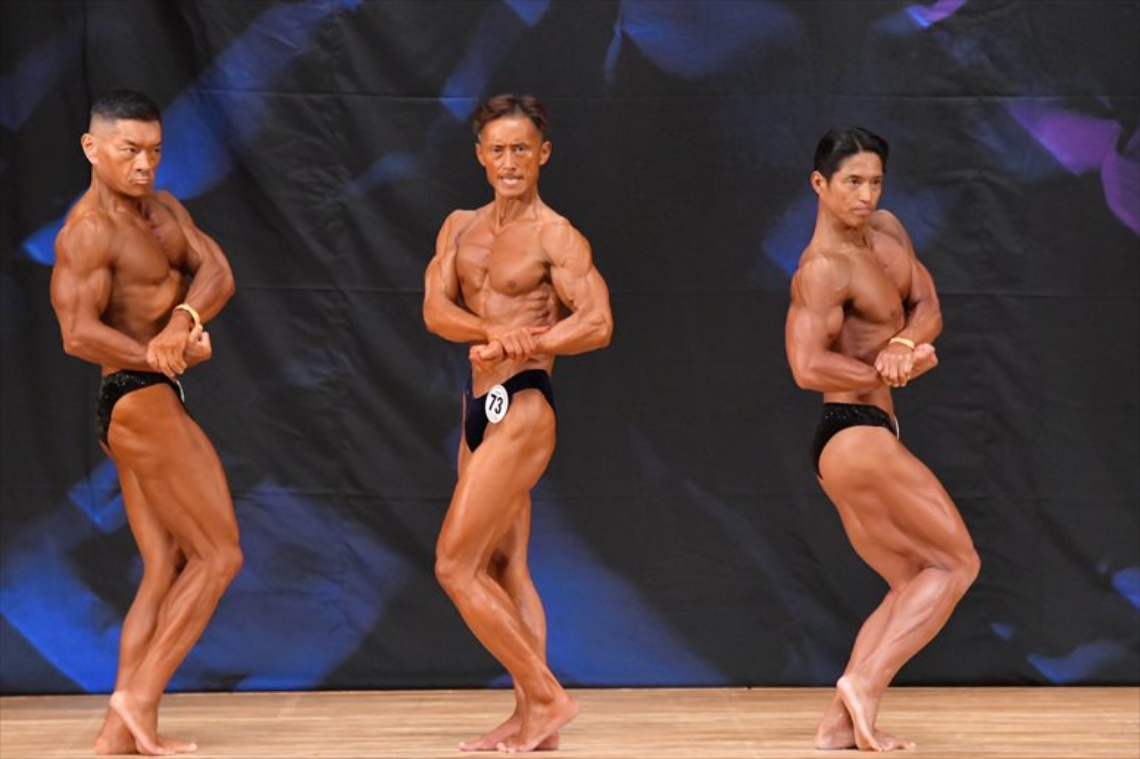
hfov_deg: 7.2
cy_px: 380
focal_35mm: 285
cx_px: 570
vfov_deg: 4.8
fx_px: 9021
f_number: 5.6
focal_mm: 190
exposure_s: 1/400
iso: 6400
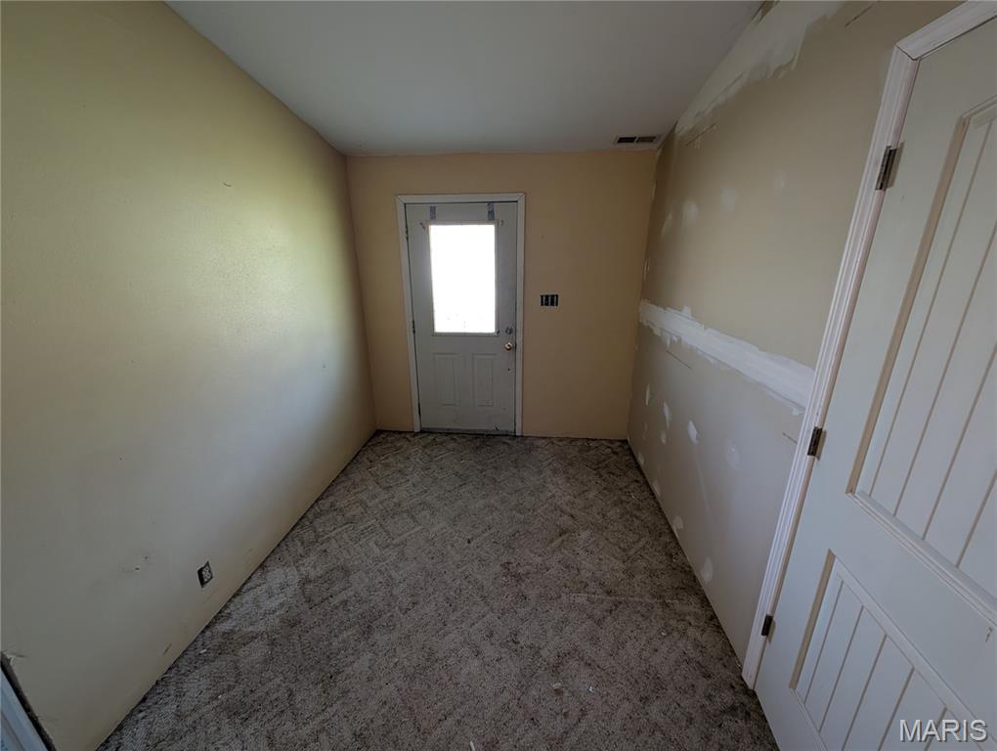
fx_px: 346
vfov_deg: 94.6
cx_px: 498
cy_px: 376
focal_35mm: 12
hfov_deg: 110.5
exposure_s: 1/49
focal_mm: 2.23
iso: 209
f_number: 1.95
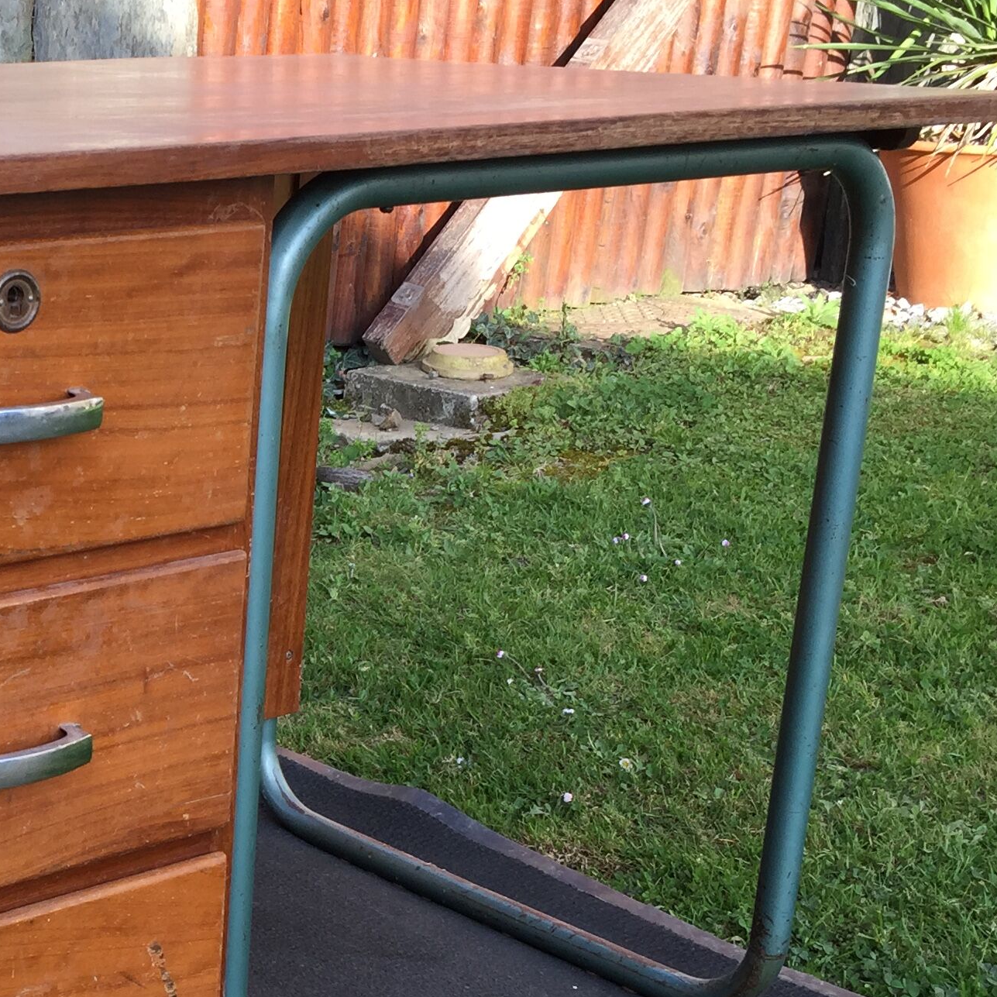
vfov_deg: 26.2
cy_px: 721
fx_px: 2118
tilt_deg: -19.7
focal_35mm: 65
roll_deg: -3.0
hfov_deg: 24.6
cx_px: -115
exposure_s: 1/230
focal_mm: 4.15
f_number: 2.2
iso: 32
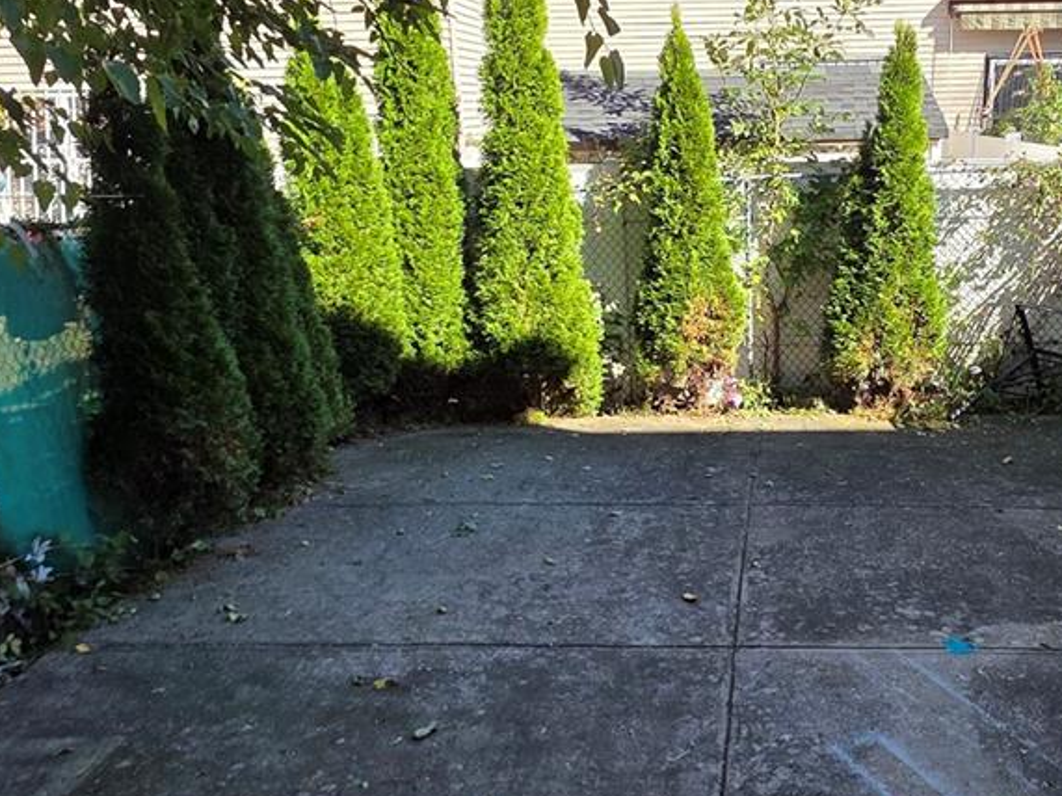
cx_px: 701
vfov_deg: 40.7
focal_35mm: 35
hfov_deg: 51.7
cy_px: 405
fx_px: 1074
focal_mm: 2.2
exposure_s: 1/857
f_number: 1.9
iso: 40
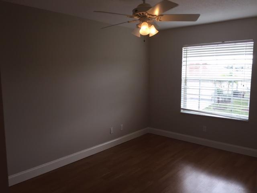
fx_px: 215
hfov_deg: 61.7
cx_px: 128
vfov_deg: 48.2
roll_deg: -0.3
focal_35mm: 29
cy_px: 96
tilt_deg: -6.9
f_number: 2.2
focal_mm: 4.15
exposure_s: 1/120
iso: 32
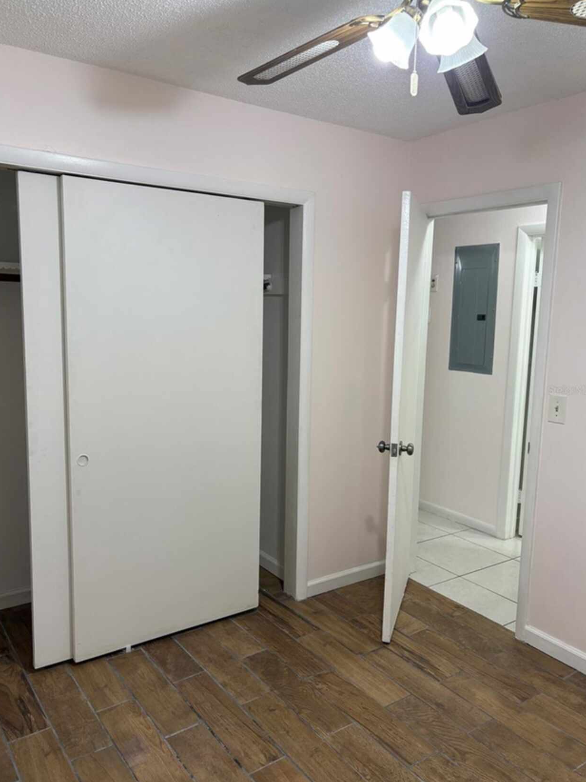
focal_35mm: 27
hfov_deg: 51.3
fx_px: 610
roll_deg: -1.9
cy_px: 390
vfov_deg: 65.3
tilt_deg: -6.2
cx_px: 292
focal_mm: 5.96
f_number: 1.6
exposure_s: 1/60
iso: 100
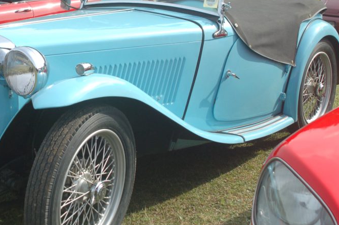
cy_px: 76
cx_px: 105
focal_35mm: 65
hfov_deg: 30.7
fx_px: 611
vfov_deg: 20.8
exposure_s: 1/640
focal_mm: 28
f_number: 5.6
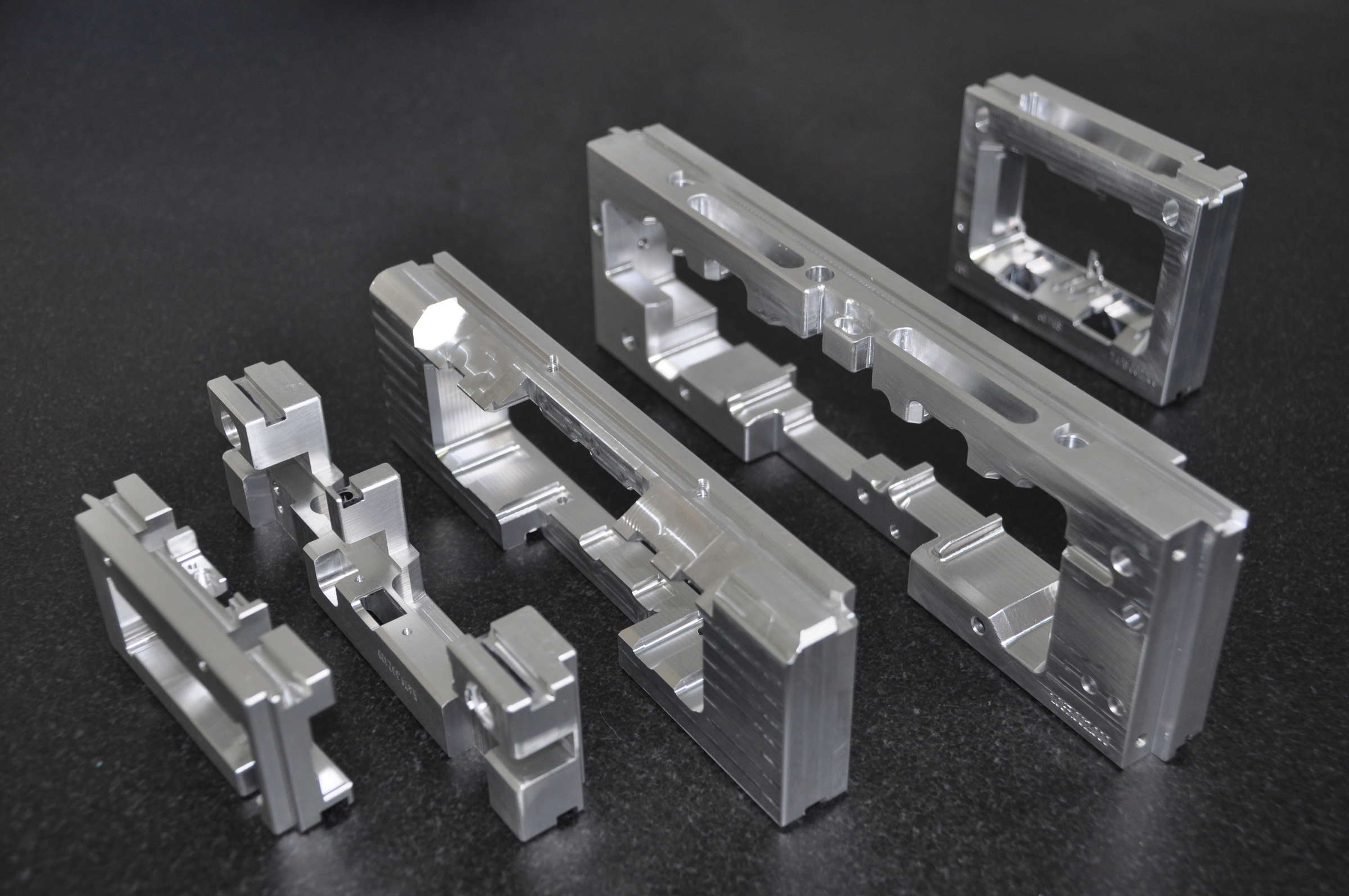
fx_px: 1796
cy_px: 448
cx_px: 674
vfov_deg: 28.0
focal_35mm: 48
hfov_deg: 41.2
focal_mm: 32
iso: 320
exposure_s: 1/60
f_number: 4.2
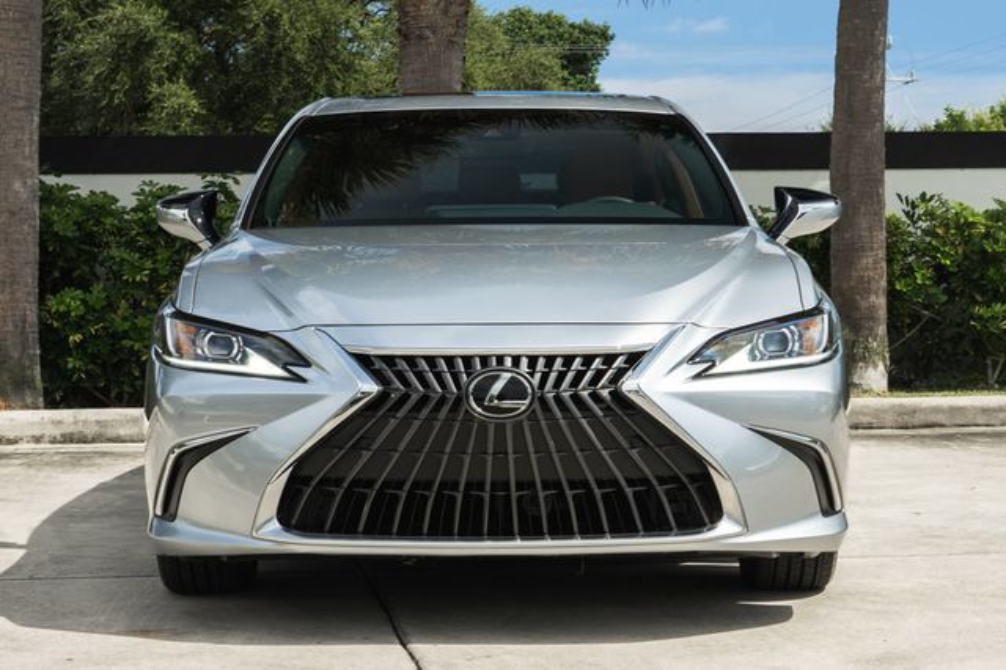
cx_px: 517
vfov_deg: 15.7
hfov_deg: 23.4
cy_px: 367
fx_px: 2432
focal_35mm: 87
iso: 100
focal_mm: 40
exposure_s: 1/50
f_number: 10
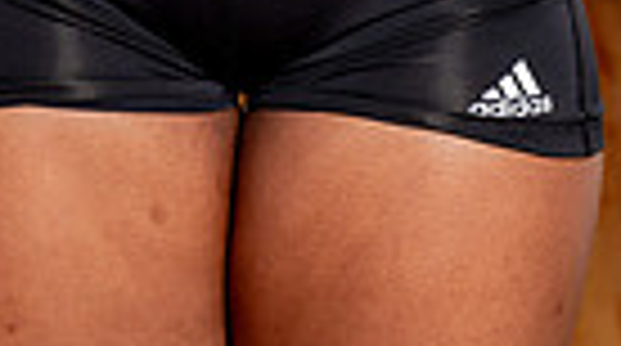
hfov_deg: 9.6
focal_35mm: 226
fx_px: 3714
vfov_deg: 5.1
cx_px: 230
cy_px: -638
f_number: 5.6
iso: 200
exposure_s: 1/250
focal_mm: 66
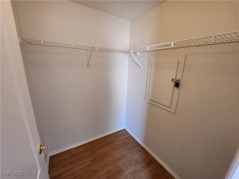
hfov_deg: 106.2
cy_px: 90
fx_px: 90
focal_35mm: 13
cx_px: 120
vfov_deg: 89.9
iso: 320
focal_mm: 1.7
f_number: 2.2
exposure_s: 1/40
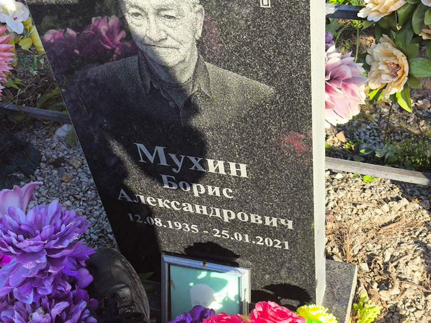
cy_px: 162
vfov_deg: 29.1
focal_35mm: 50
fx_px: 623
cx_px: 216
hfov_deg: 38.2
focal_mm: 4.71
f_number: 1.7
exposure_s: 1/523
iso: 50
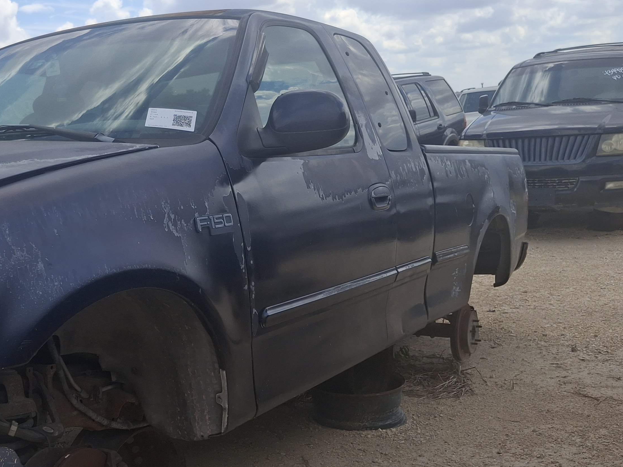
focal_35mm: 46
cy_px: 231
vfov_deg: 31.5
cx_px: 81
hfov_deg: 38.8
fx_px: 828
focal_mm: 4.69
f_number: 1.8
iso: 32
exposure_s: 1/2564
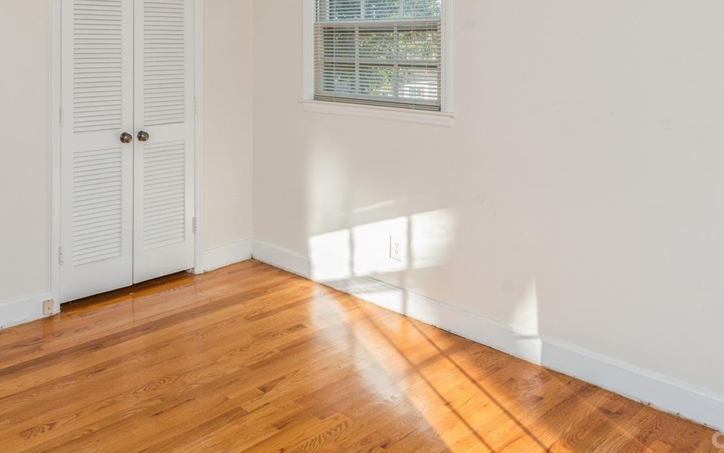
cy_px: 22
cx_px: 225
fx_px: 671
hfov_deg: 55.2
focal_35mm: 34
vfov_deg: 34.6
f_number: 8
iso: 320
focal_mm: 18
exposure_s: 1/60
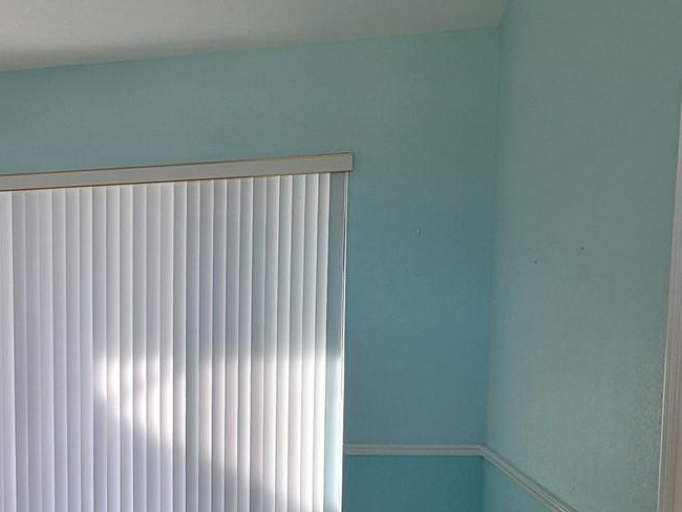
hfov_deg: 27.9
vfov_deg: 22.2
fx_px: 1261
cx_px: -44
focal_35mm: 64
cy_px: 490
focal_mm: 5.4
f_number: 1.8
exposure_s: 1/120
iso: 125
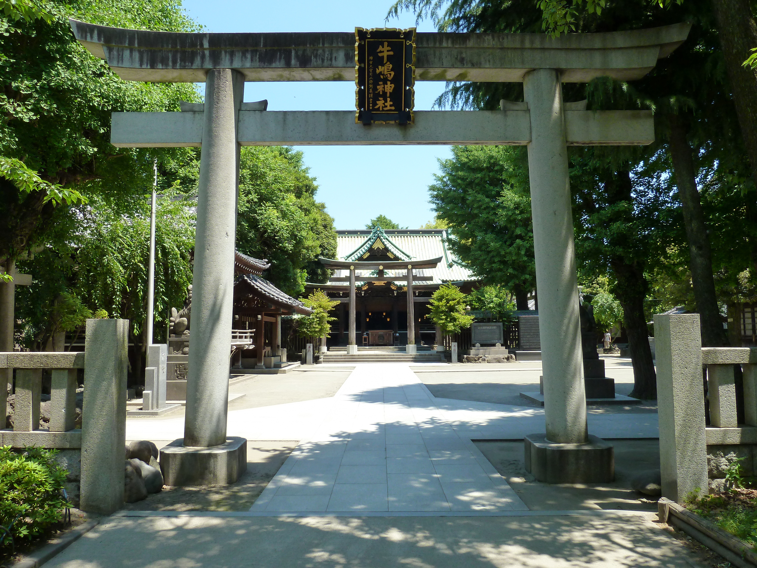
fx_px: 547
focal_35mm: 25
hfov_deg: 69.4
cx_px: 378
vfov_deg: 54.9
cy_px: 284
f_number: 4
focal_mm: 4.1
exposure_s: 1/250
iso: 125
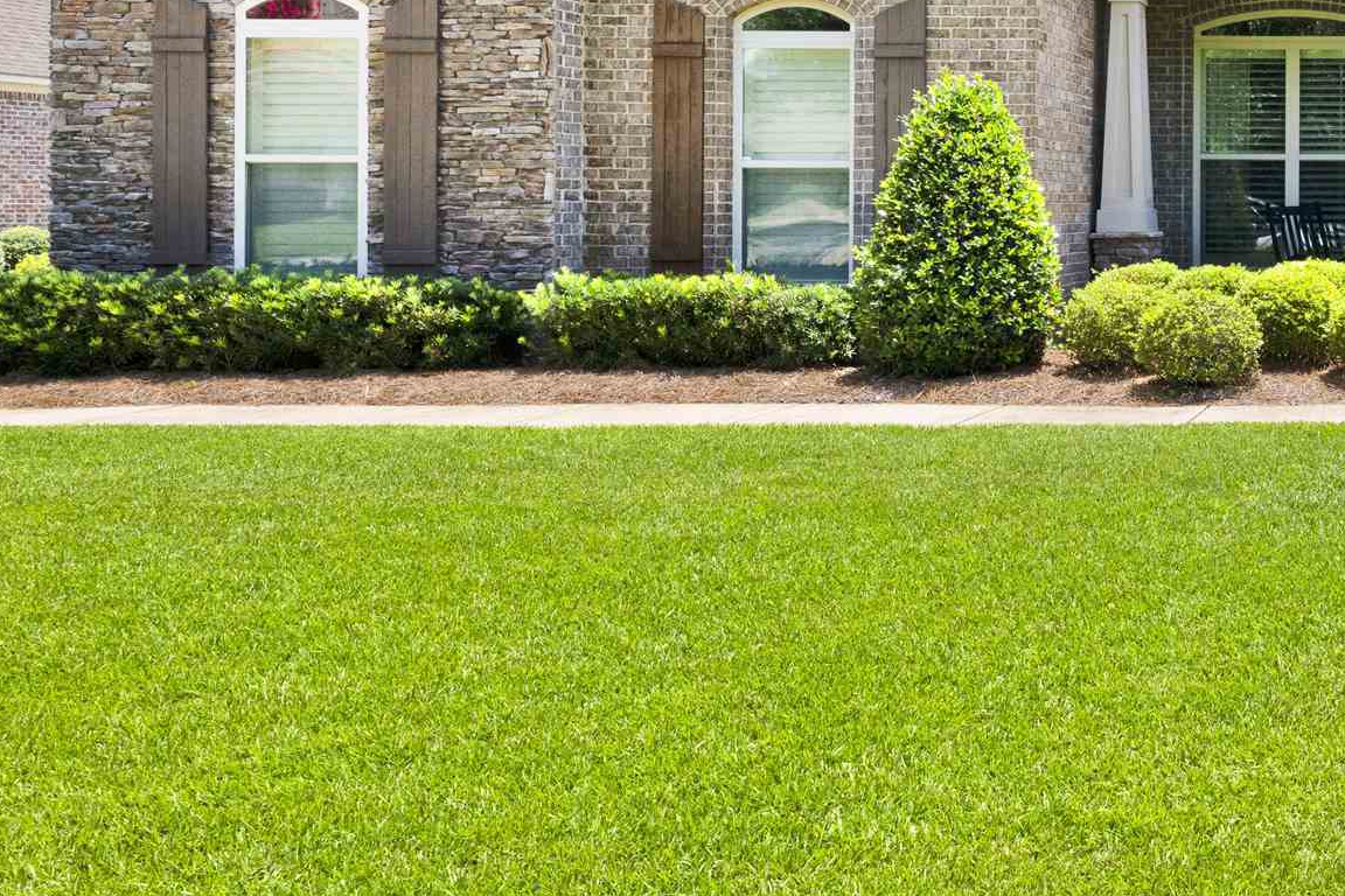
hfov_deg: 38.9
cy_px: 188
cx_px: 1514
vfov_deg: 32.5
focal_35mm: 40
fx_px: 1494
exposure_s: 1/250
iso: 400
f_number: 11
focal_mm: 15
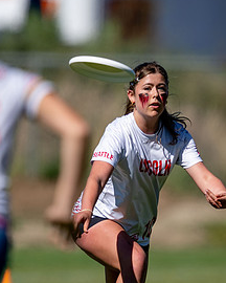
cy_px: 116
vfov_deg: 1.2
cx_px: 234
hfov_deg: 0.9
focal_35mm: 1657
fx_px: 13854
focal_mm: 400
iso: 64
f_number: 2.8
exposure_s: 1/2000
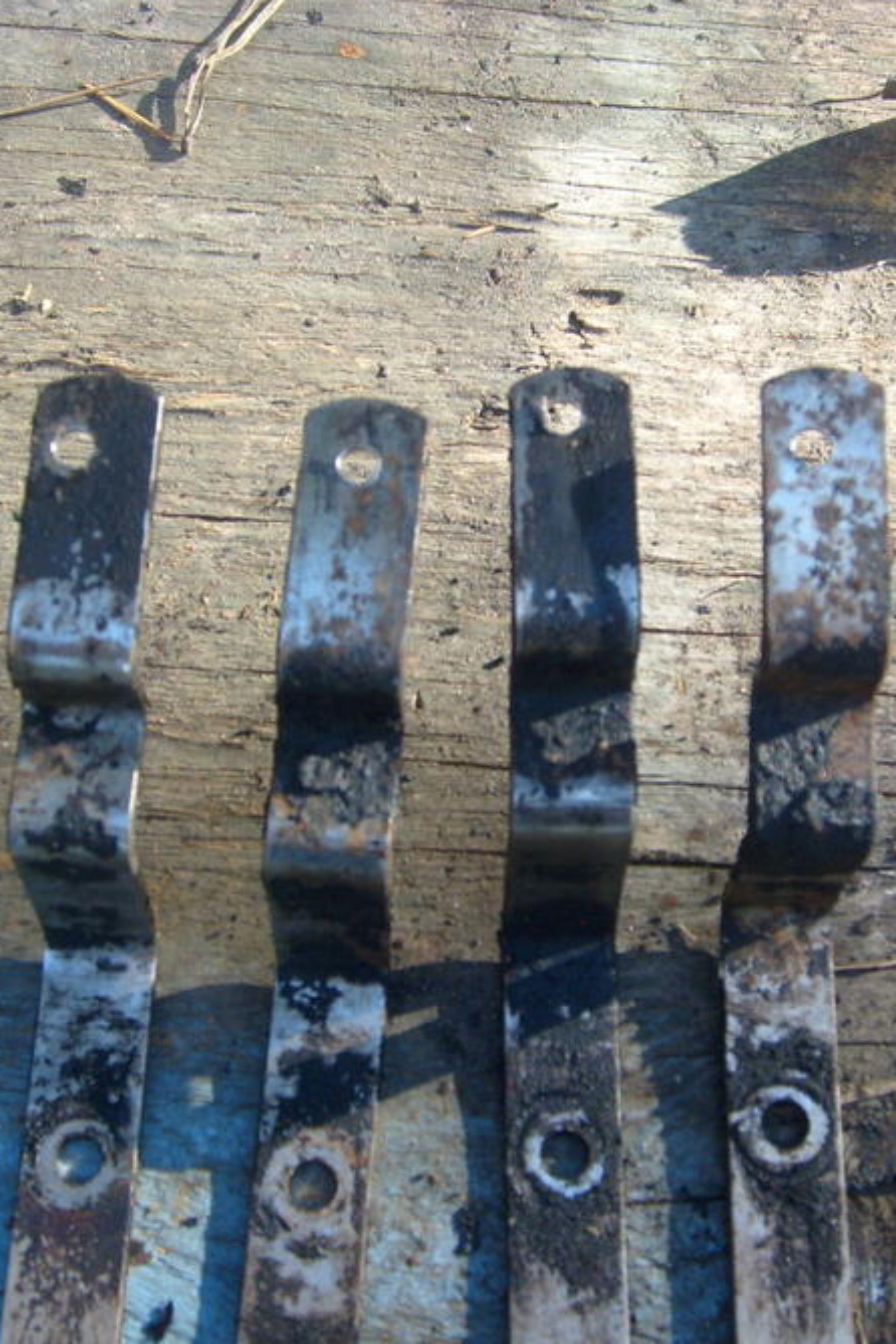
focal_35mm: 49
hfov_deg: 27.5
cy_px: 672
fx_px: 1829
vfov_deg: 40.3
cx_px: 488
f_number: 2.8
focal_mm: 5.8
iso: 80
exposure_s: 1/90
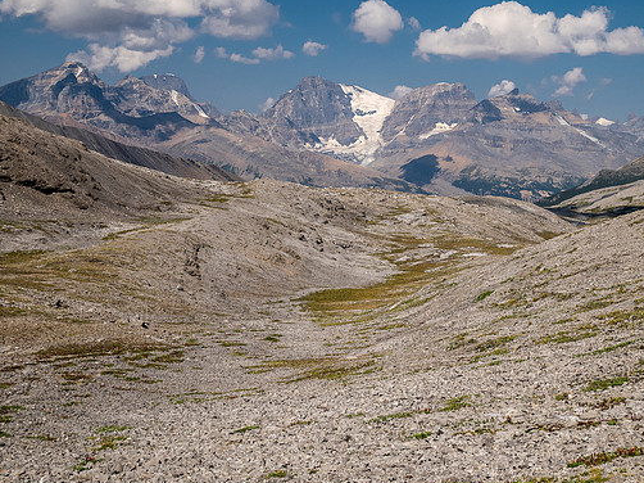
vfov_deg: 19.9
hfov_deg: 26.3
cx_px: 330
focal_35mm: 74
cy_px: 213
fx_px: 1376
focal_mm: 32
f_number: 8
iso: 200
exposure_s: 1/400
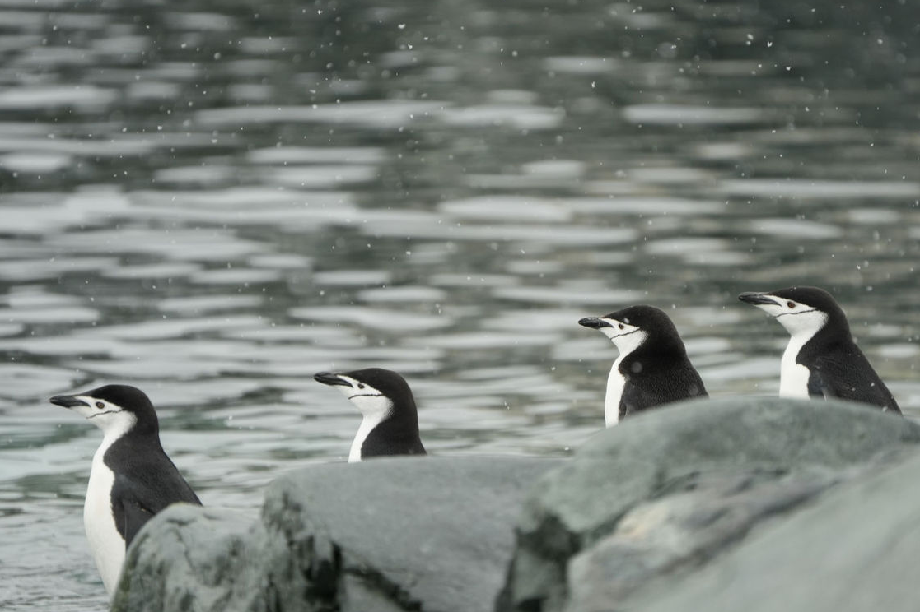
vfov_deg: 2.4
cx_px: 499
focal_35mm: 573
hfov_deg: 3.6
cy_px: 302
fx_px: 14638
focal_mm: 400
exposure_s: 1/500
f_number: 6.3
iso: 500
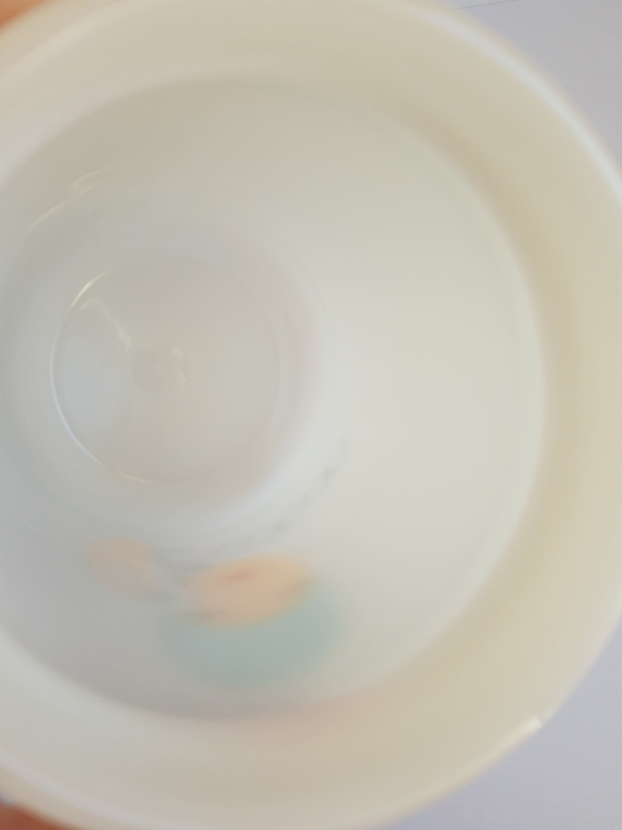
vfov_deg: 67.3
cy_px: 415
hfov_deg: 53.1
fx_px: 623
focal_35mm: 26
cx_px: 311
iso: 40
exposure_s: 1/143
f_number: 1.8
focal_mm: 3.95
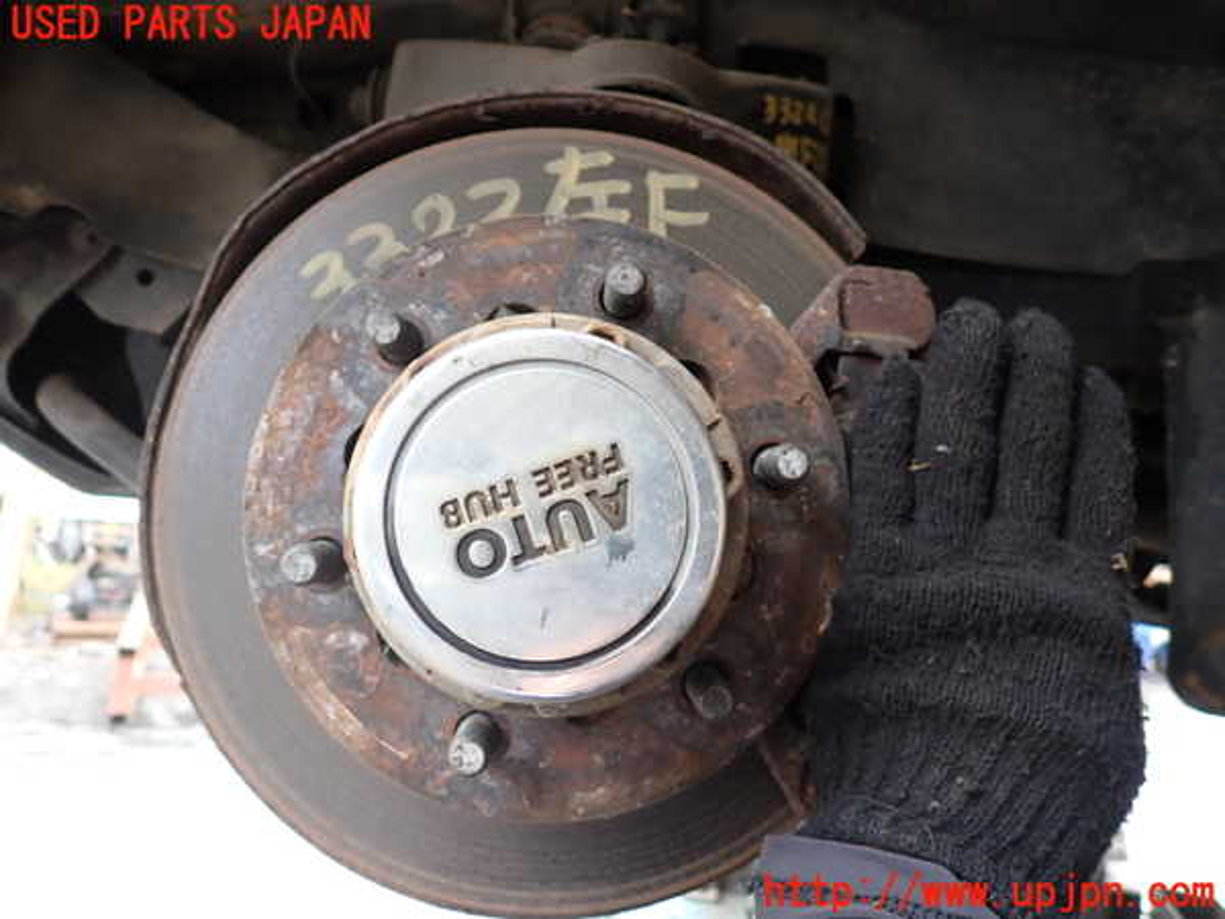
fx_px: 885
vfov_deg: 54.9
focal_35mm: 25
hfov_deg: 69.4
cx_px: 612
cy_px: 460
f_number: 2
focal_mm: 4.5
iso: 125
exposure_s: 1/60
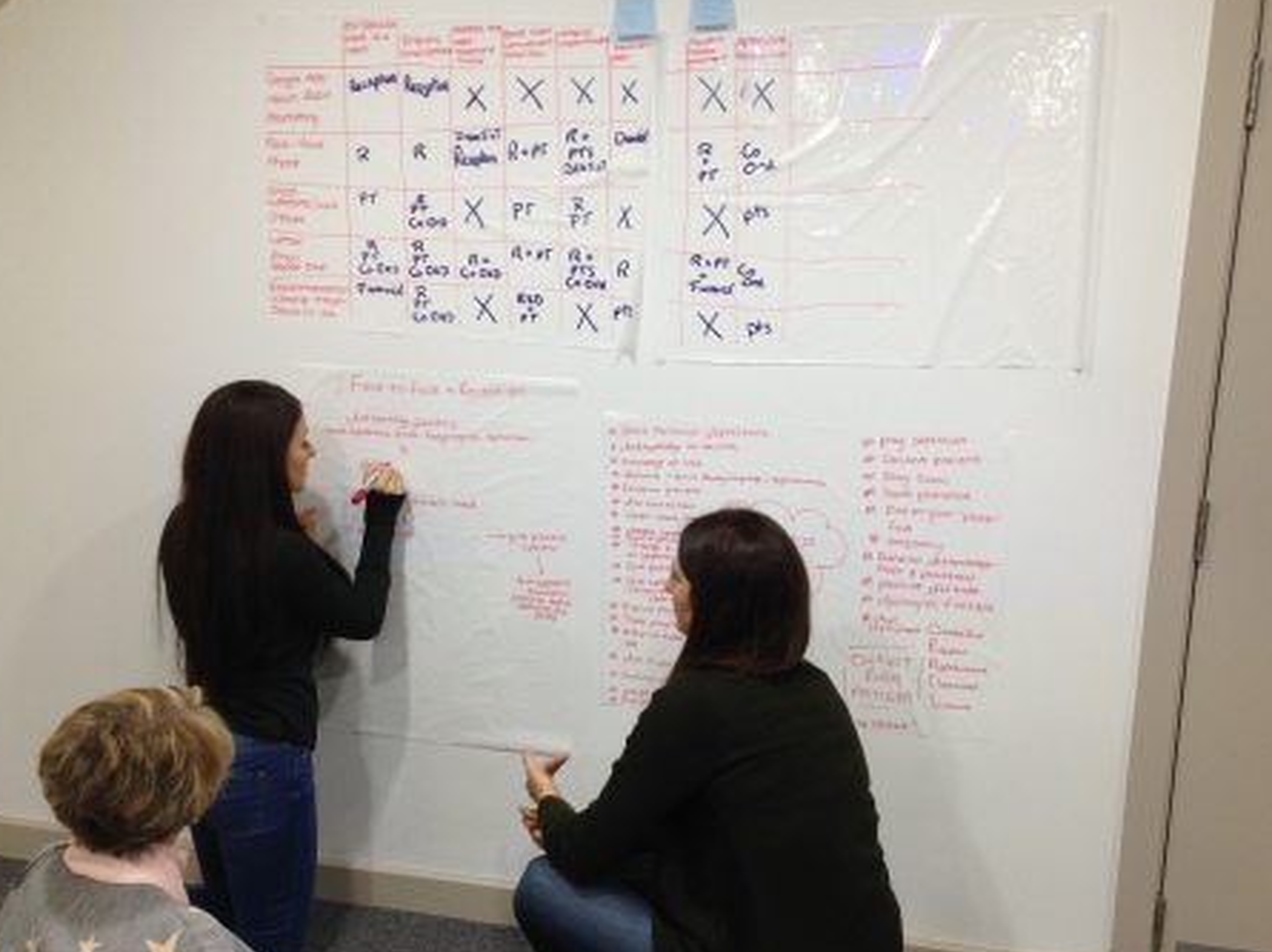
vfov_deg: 37.6
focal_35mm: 38
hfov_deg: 49.0
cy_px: 529
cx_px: 689
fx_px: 1395
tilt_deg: -10.9
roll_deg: -2.5
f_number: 2.4
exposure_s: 1/20
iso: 50
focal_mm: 4.12
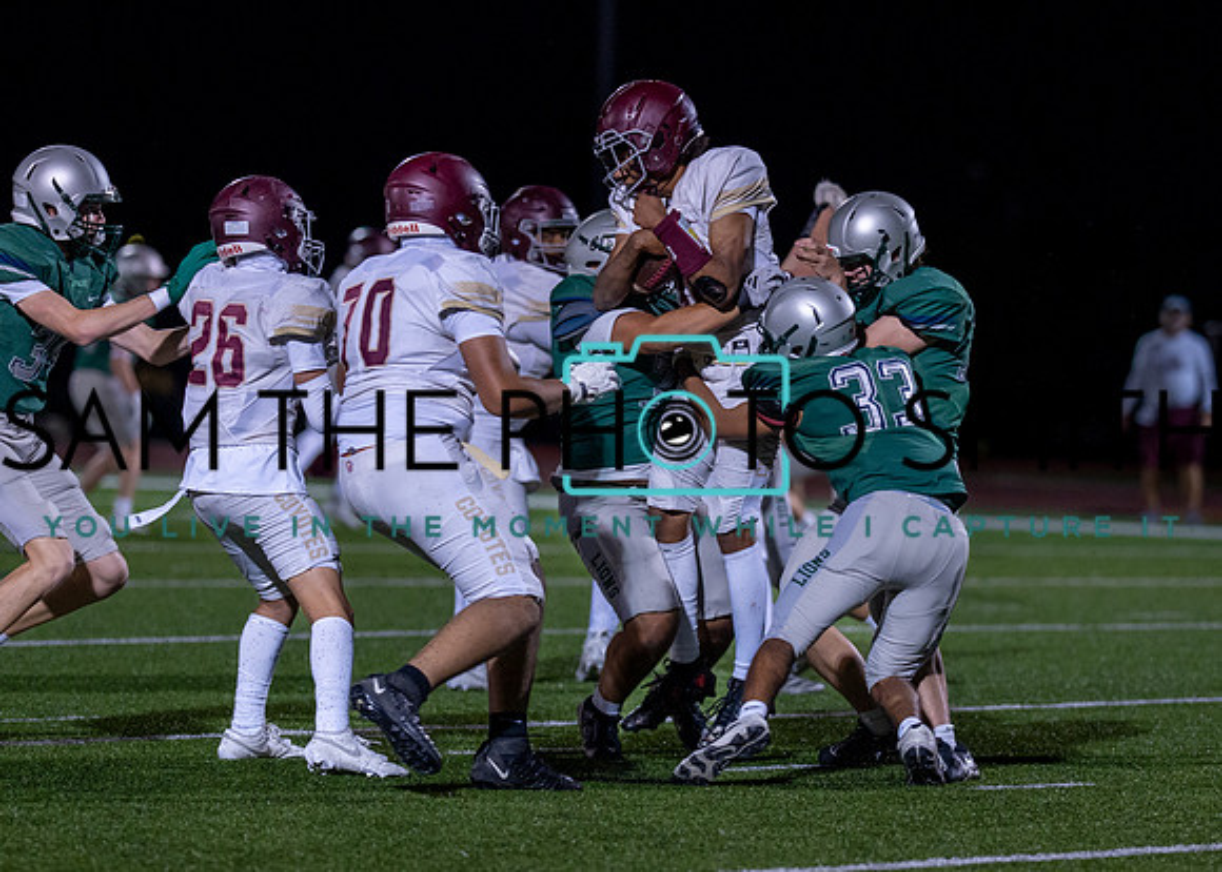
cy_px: 484
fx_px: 9148
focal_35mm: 264
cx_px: 714
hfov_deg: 7.6
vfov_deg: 5.5
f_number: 2
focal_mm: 135
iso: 1000
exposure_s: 1/1250
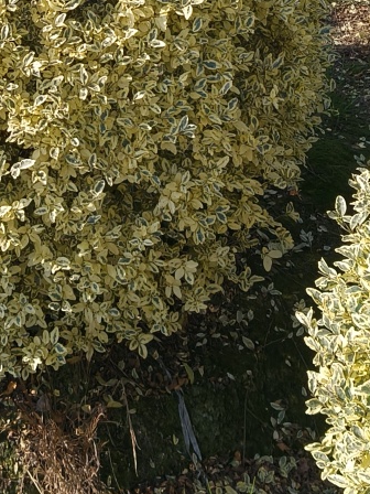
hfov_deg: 14.5
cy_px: -52
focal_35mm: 100
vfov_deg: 18.8
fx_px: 1425
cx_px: -33
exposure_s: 1/1878
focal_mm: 4.84
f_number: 1.8
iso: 80
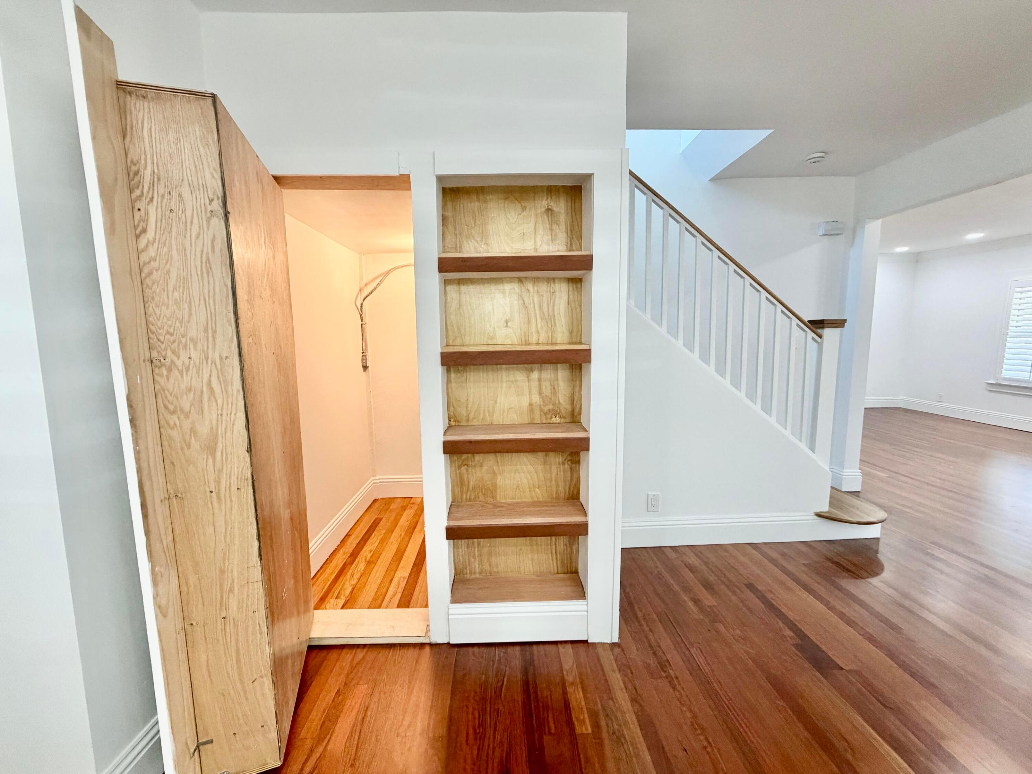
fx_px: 417
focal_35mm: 14
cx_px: 516
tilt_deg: -5.5
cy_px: 387
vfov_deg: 85.7
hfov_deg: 102.1
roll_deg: +0.8
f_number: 2.2
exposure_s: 1/120
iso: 250
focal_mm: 2.22
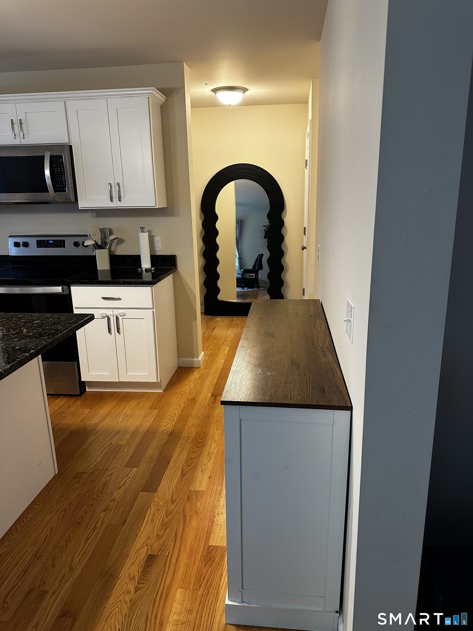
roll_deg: +1.1
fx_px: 437
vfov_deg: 71.6
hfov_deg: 56.8
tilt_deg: -14.2
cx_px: 236
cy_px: 316
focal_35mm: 24
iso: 200
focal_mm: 6.86
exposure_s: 1/60
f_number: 1.78
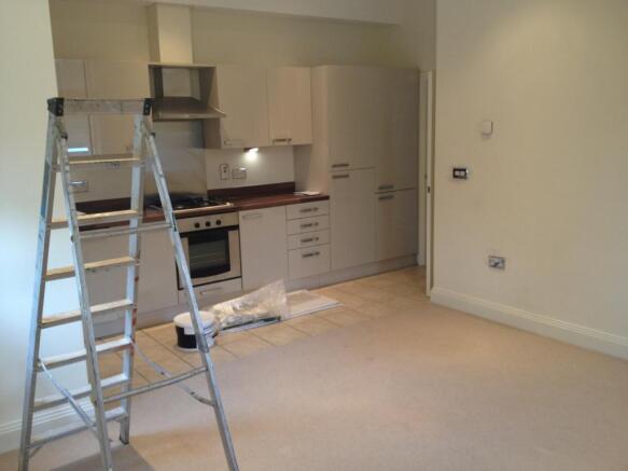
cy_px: 236
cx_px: 314
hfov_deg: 52.6
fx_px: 635
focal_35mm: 35
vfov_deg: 40.7
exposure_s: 1/20
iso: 100
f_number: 2.4
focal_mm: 4.28
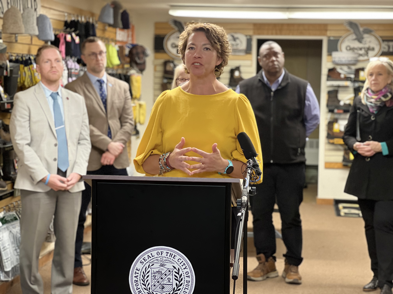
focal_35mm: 77
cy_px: 147
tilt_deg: -4.2
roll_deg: -0.9
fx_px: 874
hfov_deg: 25.3
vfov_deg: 19.1
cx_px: 196
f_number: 2.8
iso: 400
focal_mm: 9
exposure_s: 1/30
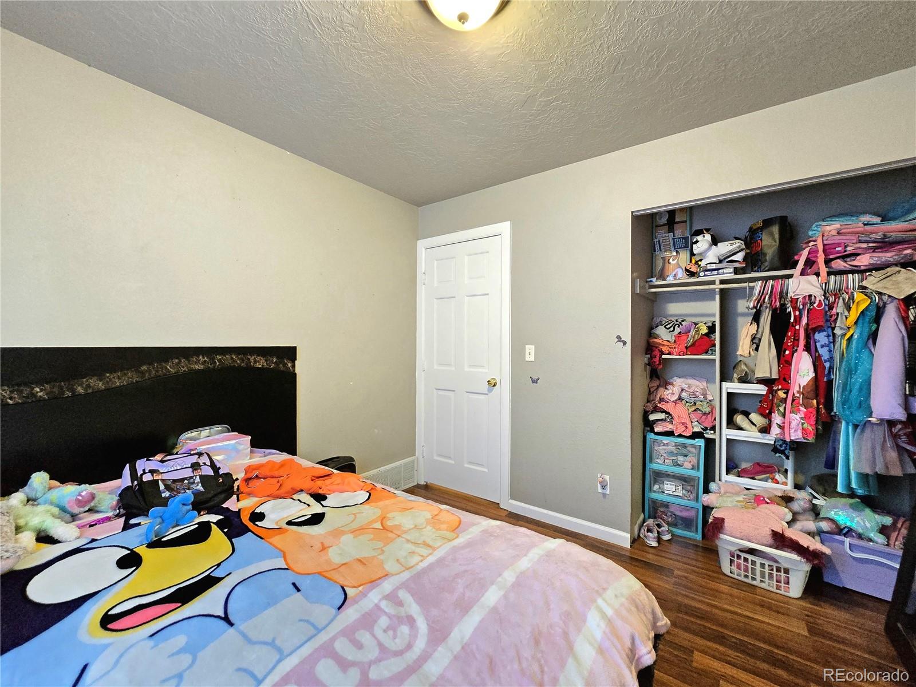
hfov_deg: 106.2
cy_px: 344
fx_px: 344
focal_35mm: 13
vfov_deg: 89.9
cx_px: 458
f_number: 2.2
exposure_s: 1/60.2
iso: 1000
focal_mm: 2.2
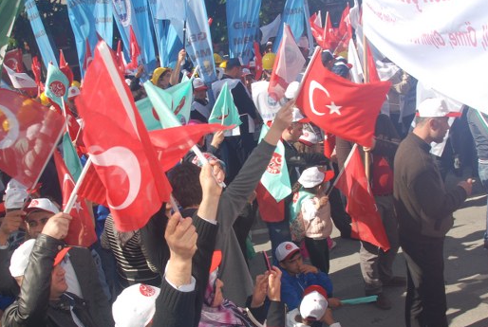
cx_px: 259
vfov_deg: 31.9
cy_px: 200
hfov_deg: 46.3
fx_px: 570
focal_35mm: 42
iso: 100
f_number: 8
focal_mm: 18
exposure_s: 1/200
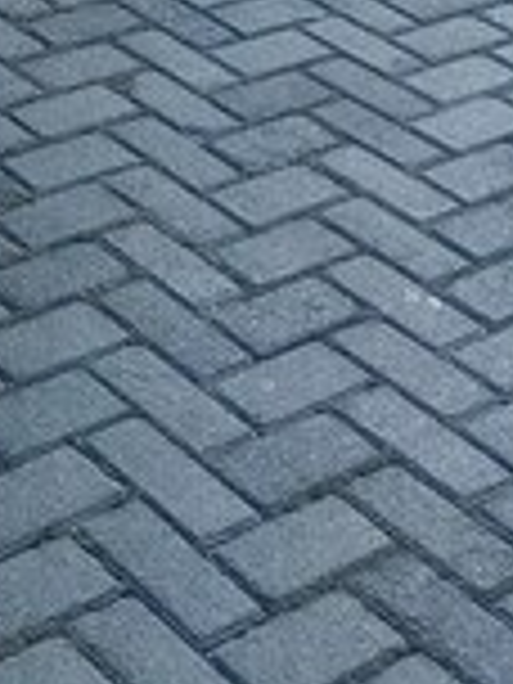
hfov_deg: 13.6
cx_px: -310
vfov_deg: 18.6
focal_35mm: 101
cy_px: -86
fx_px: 1996
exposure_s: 1/2016
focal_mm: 3.3
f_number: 2.2
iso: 64
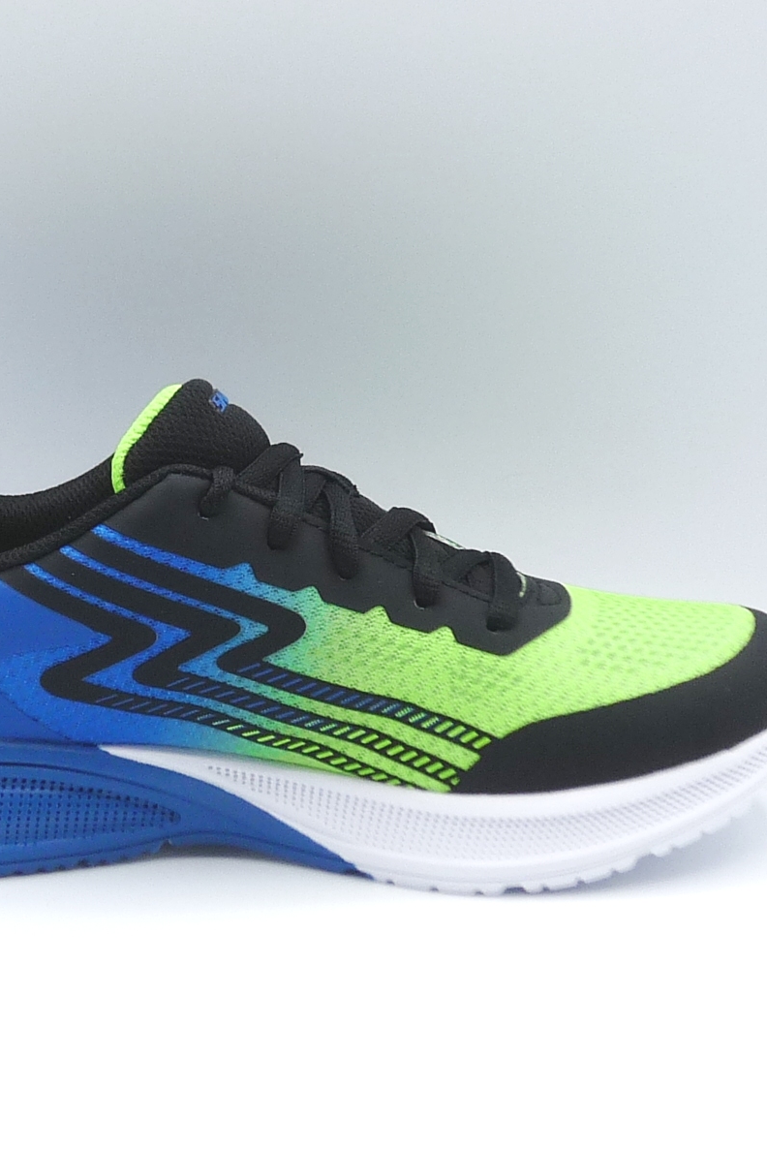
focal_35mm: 70
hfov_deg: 19.4
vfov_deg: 28.9
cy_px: 574
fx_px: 2238
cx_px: 255
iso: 100
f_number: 4
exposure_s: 1/200
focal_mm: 4.9
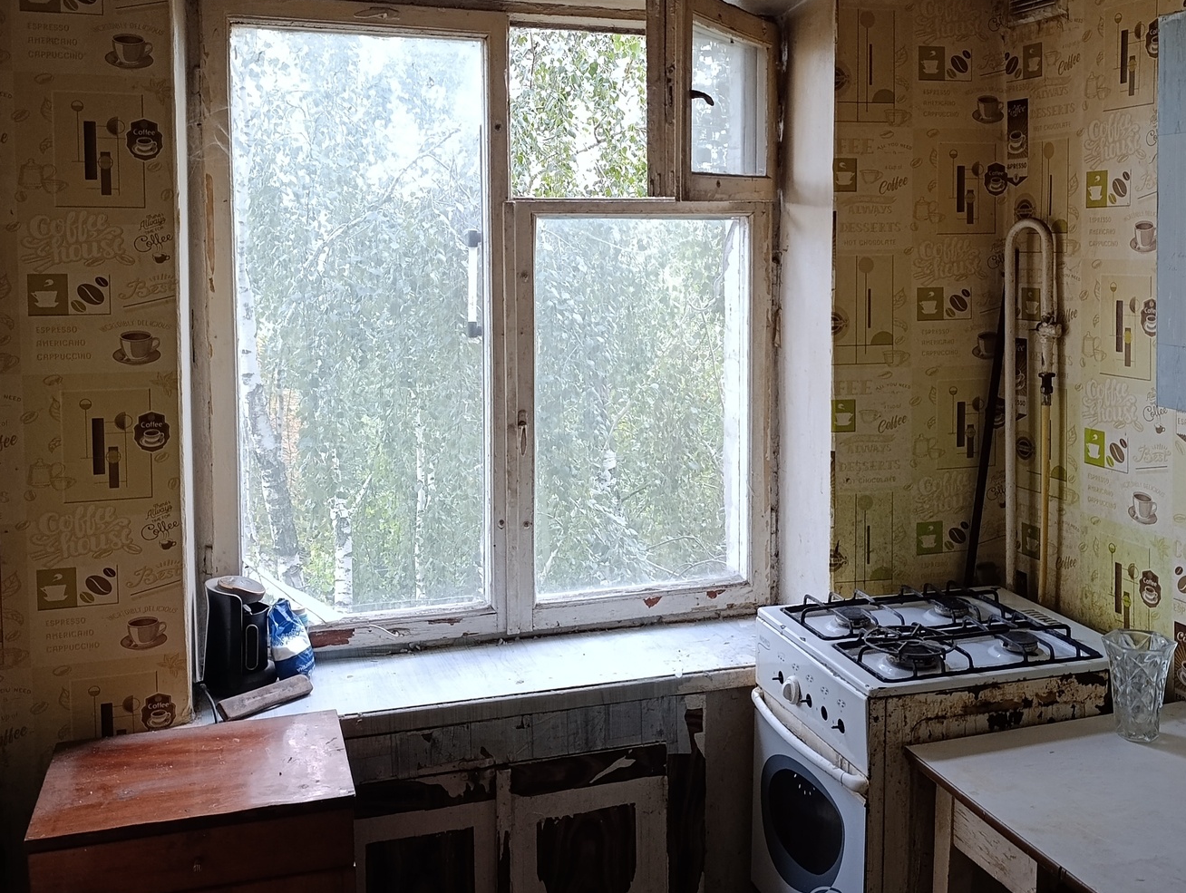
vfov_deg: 39.5
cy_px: 339
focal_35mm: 36
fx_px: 1235
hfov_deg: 51.2
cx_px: 666
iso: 640
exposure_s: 1/100
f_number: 1.7
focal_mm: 6.11
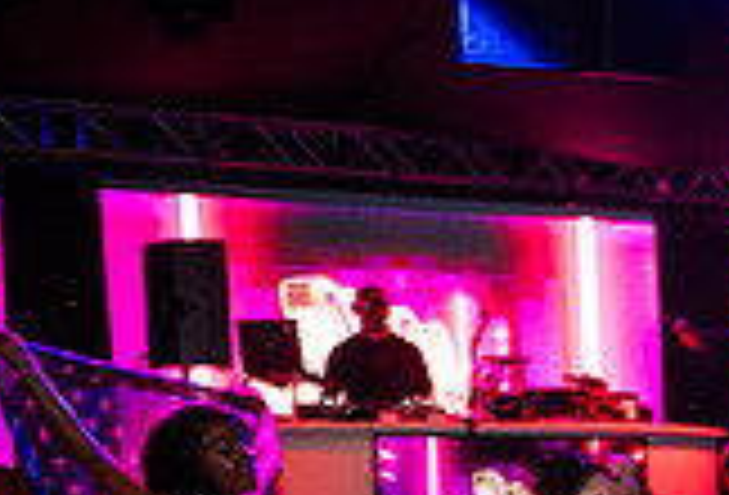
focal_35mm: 106
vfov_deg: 12.3
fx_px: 2159
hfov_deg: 17.4
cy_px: 800
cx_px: 1063
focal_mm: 29
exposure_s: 1/100
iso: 1250
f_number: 2.8
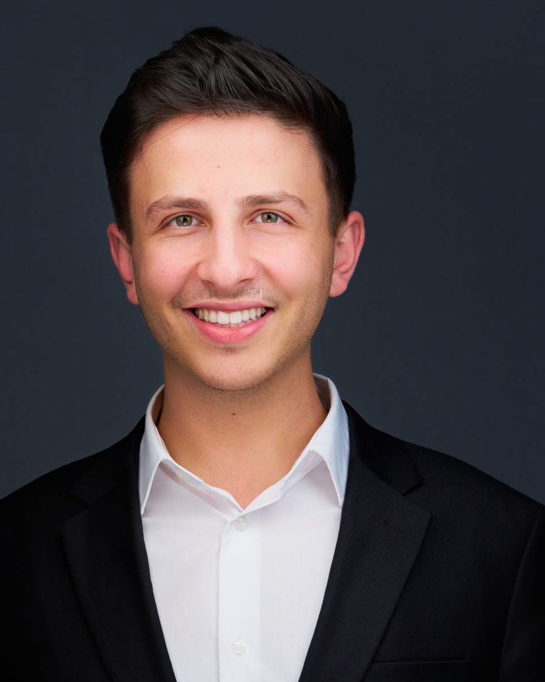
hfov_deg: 14.5
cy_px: 342
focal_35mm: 106
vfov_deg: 18.1
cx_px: 260
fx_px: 2137
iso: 500
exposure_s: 1/160
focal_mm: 75
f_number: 7.1
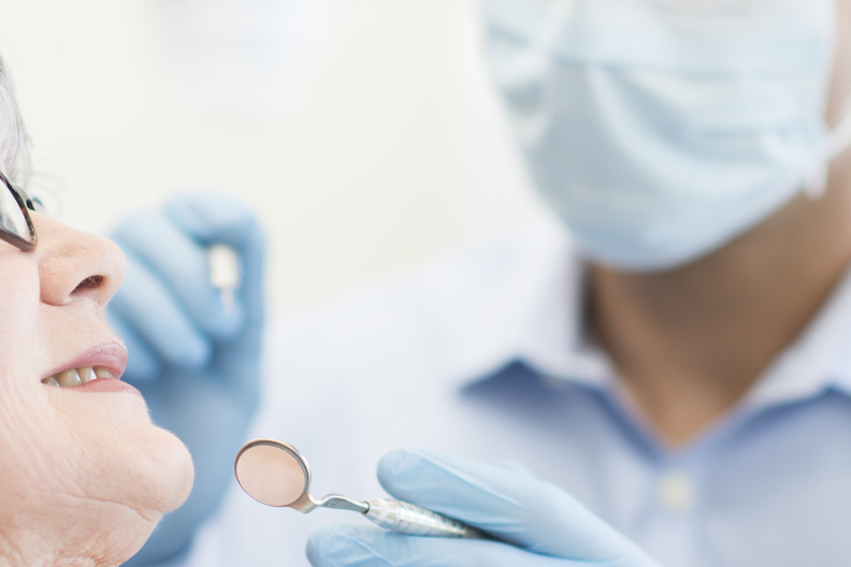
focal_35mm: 182
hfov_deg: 11.3
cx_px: 402
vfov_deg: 7.5
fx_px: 4302
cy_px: 239
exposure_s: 1/200
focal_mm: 85
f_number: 2
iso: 160
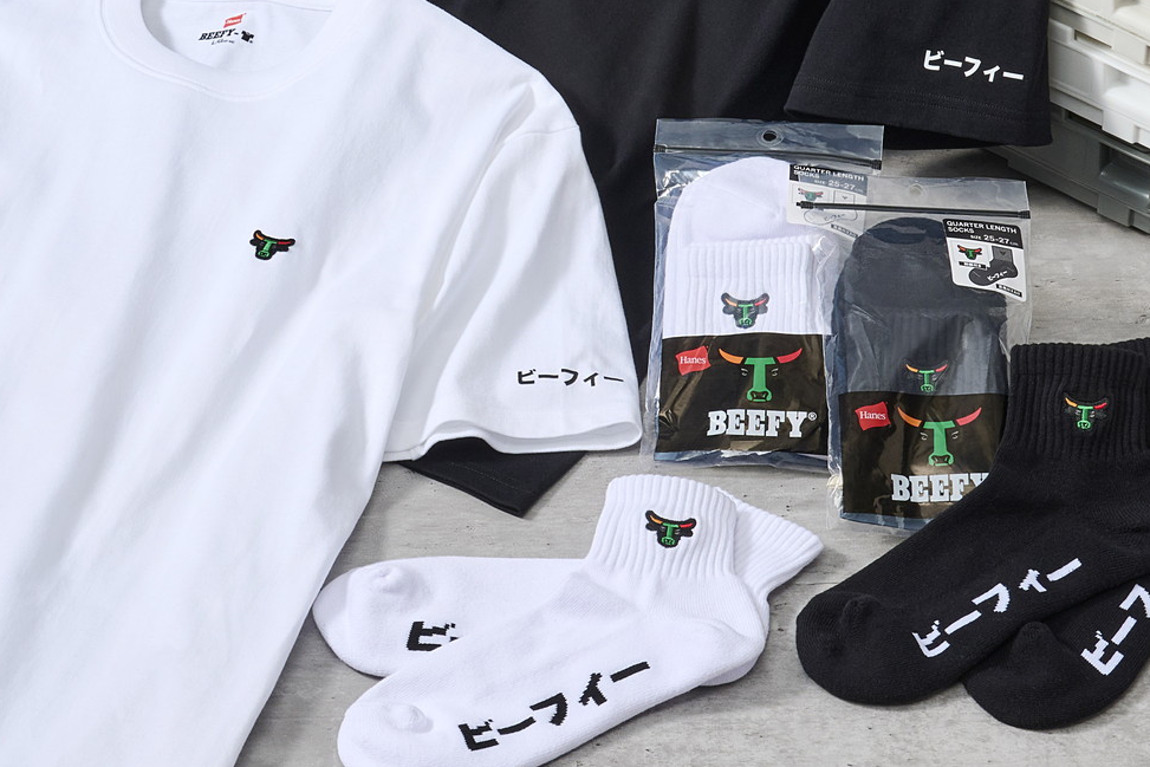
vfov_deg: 12.1
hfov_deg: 18.1
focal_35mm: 113
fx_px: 3610
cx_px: 485
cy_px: 105
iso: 100
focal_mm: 55
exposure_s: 1/125
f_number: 16
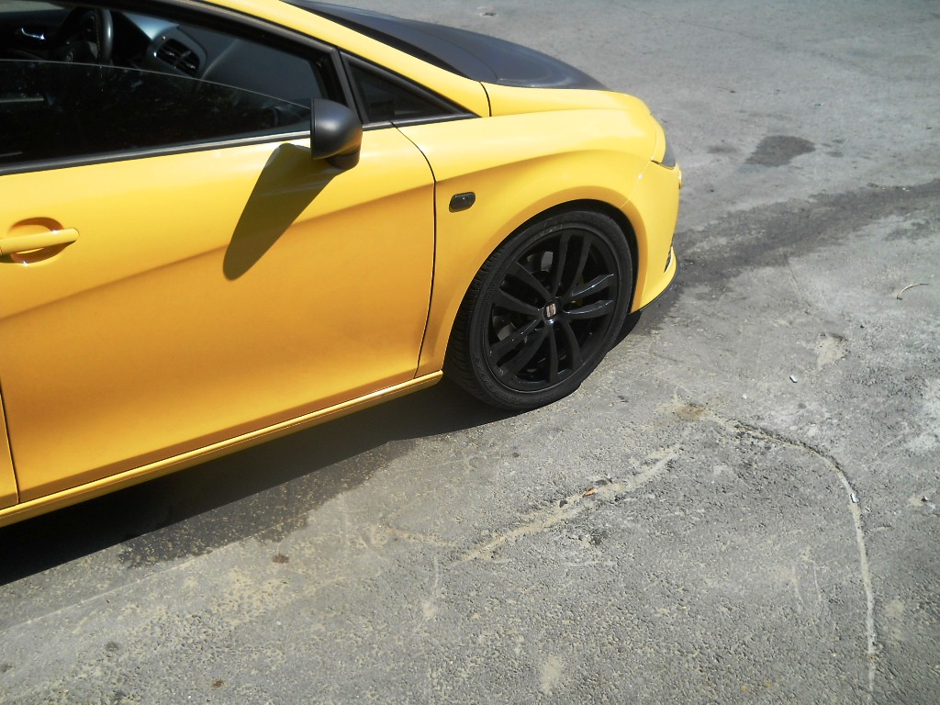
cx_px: 470
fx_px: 1113
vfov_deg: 35.1
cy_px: 352
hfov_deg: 45.8
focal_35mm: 41
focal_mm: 6.72
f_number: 5.5
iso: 80
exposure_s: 1/400
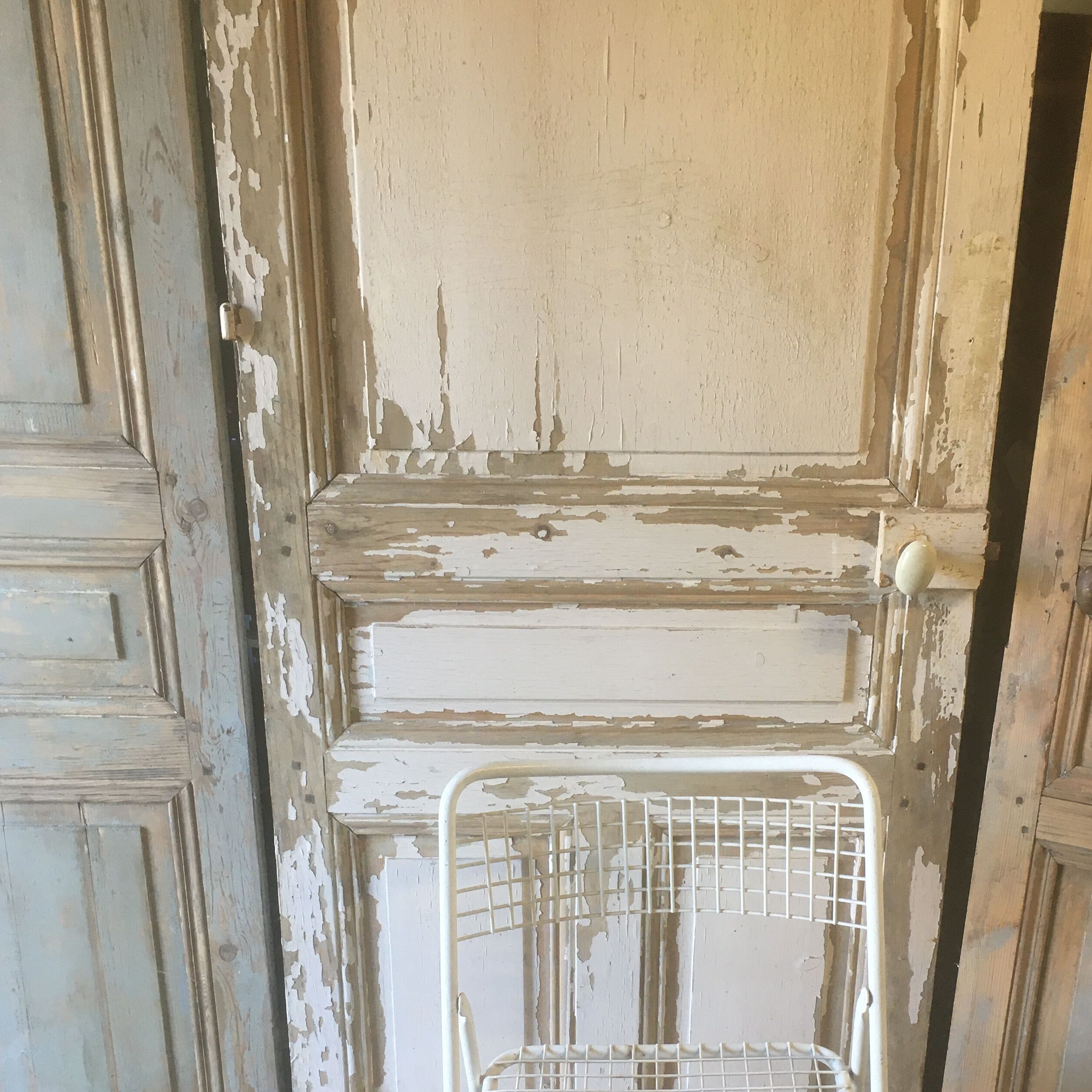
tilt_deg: -25.6
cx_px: 614
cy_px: 752
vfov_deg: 40.3
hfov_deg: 40.9
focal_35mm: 41
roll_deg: -0.2
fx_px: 1463
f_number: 2.2
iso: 80
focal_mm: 4.15
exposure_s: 1/33
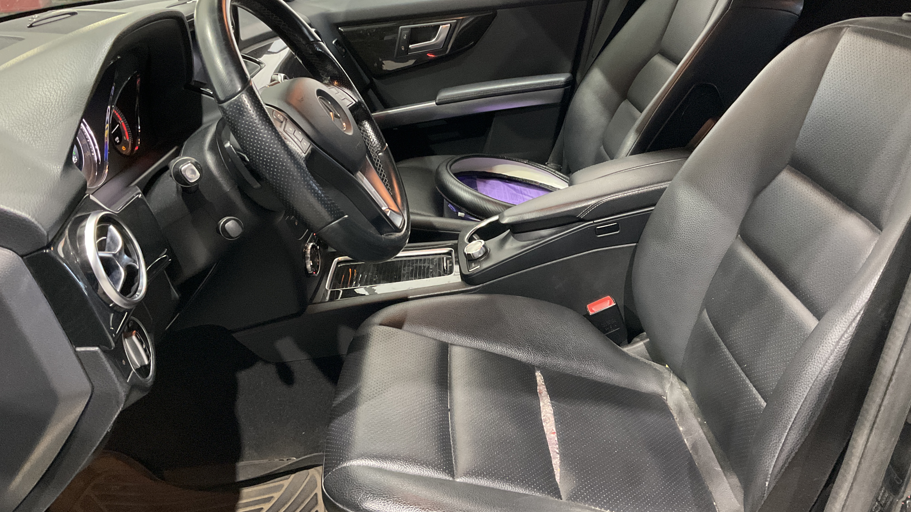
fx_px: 773
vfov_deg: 36.4
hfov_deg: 61.0
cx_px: 456
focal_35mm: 32
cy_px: 185
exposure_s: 1/30
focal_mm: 3
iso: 400
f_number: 1.8
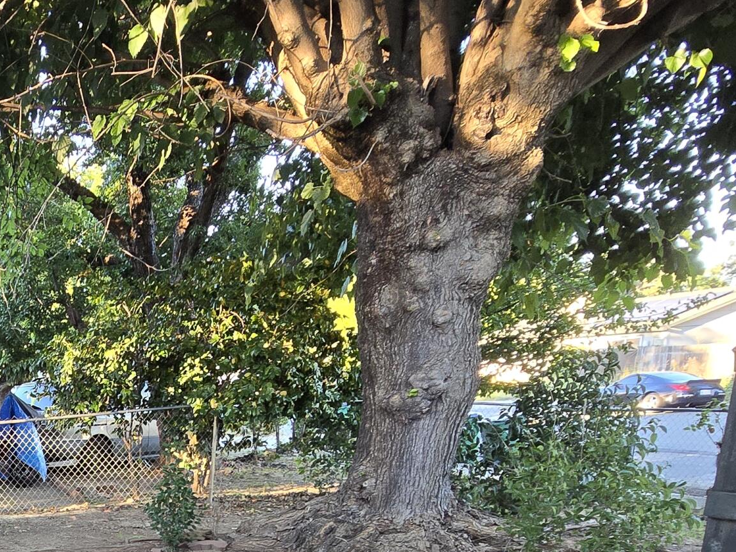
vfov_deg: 35.6
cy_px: 609
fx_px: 723
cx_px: -55
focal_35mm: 34
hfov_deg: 43.2
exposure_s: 1/60
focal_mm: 2.2
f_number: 2.2
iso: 100
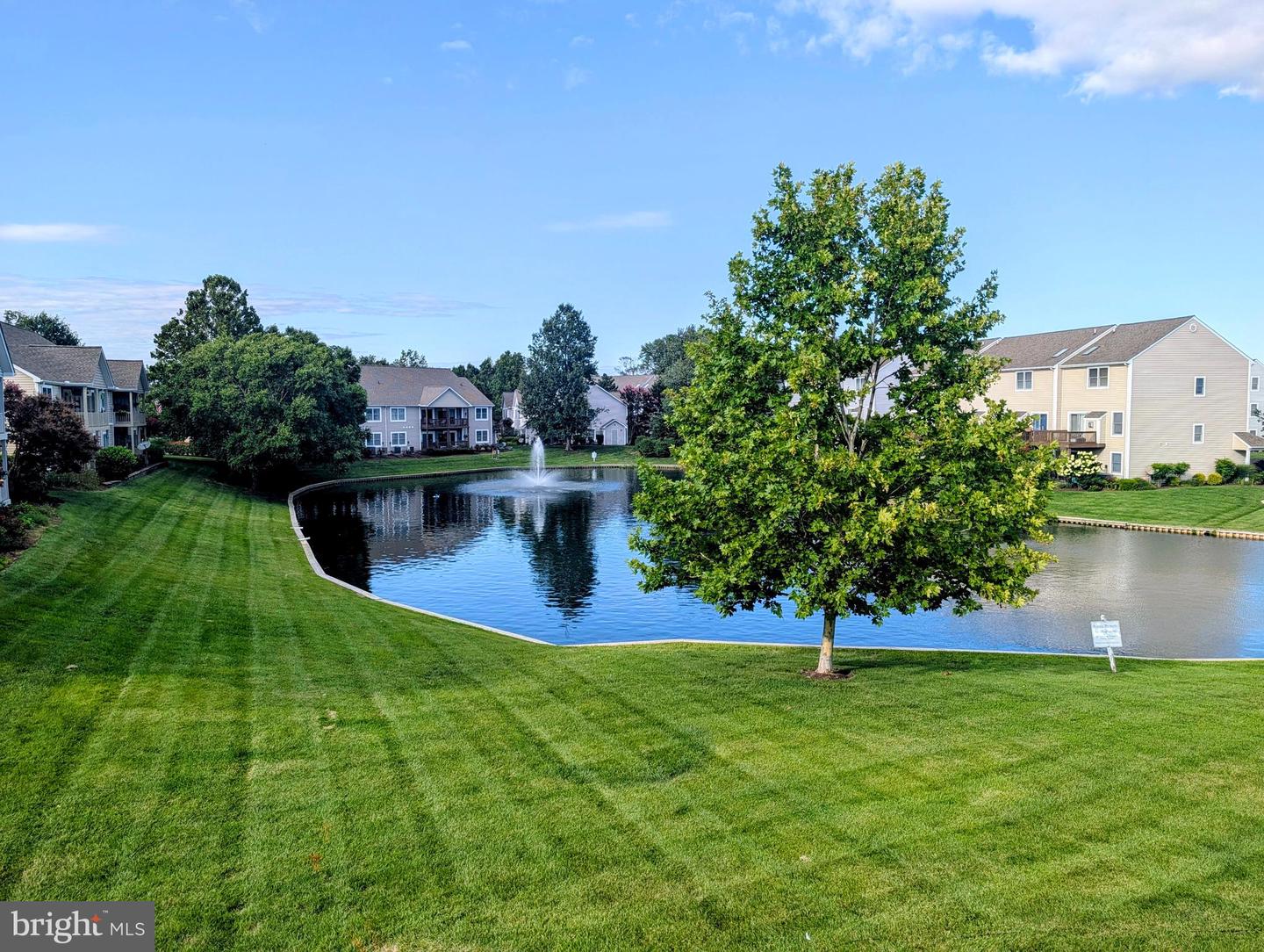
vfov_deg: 56.9
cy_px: 476
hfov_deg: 71.5
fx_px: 878
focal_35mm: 24
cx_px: 632
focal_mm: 6.9
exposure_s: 1/698
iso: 20
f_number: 1.68
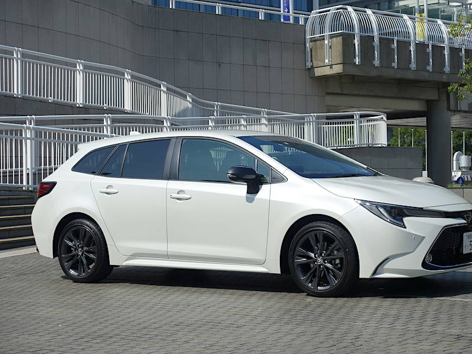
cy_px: 177
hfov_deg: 26.0
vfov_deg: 19.6
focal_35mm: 75
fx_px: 1023
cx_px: 257
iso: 125
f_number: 5.6
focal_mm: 25.37
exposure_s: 1/100
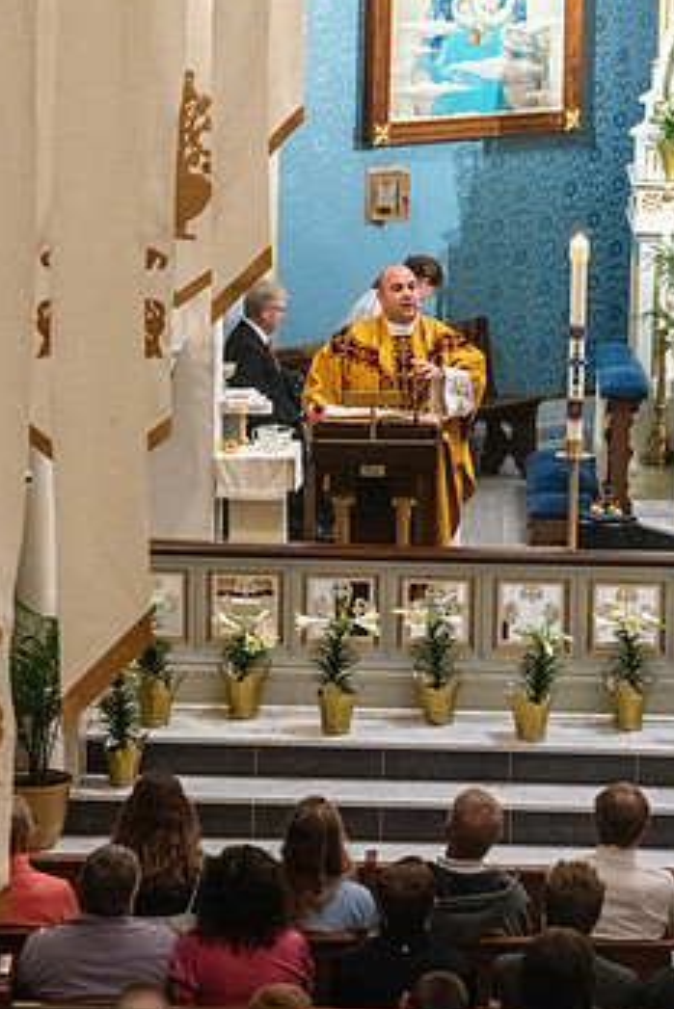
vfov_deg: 12.8
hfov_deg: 8.5
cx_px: 266
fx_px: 4517
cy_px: 431
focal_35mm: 161
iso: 5000
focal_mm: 125
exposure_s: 1/60
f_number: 11
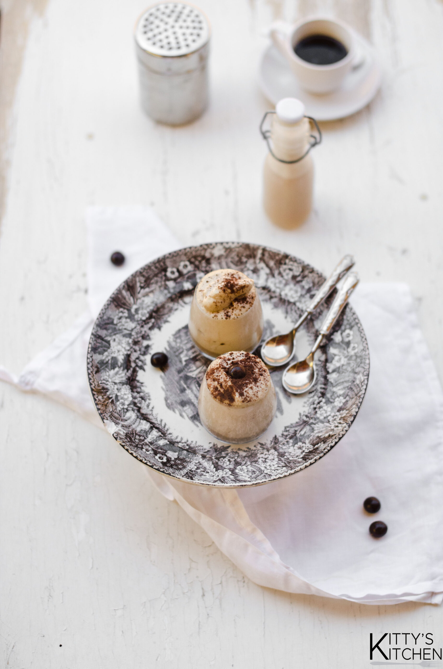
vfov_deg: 27.0
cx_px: 222
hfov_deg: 18.1
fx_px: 1390
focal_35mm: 75
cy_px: 334
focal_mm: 50
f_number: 2.2
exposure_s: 1/4000
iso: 500
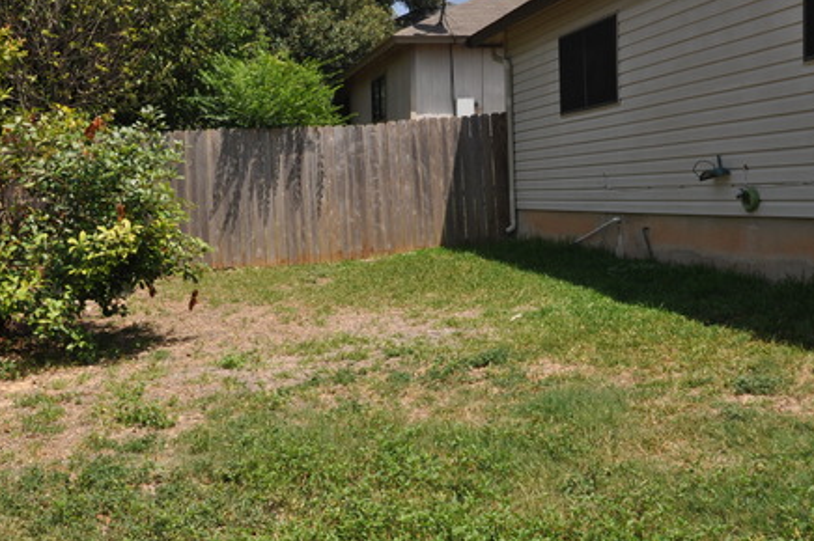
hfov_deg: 44.2
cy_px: 238
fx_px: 994
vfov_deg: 30.4
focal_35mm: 44
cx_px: 304
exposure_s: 1/200
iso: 200
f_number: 14
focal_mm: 20
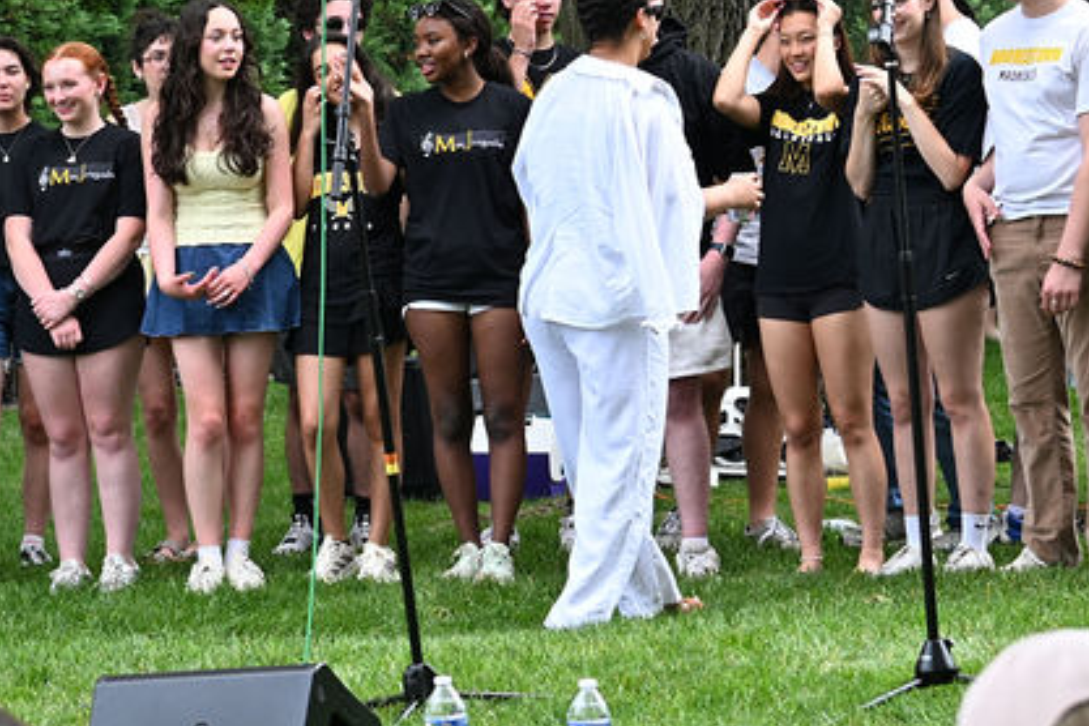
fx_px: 5566
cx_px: 640
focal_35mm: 184
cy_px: 242
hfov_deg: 11.2
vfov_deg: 7.5
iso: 200
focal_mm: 50
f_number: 5.6
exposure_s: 1/250
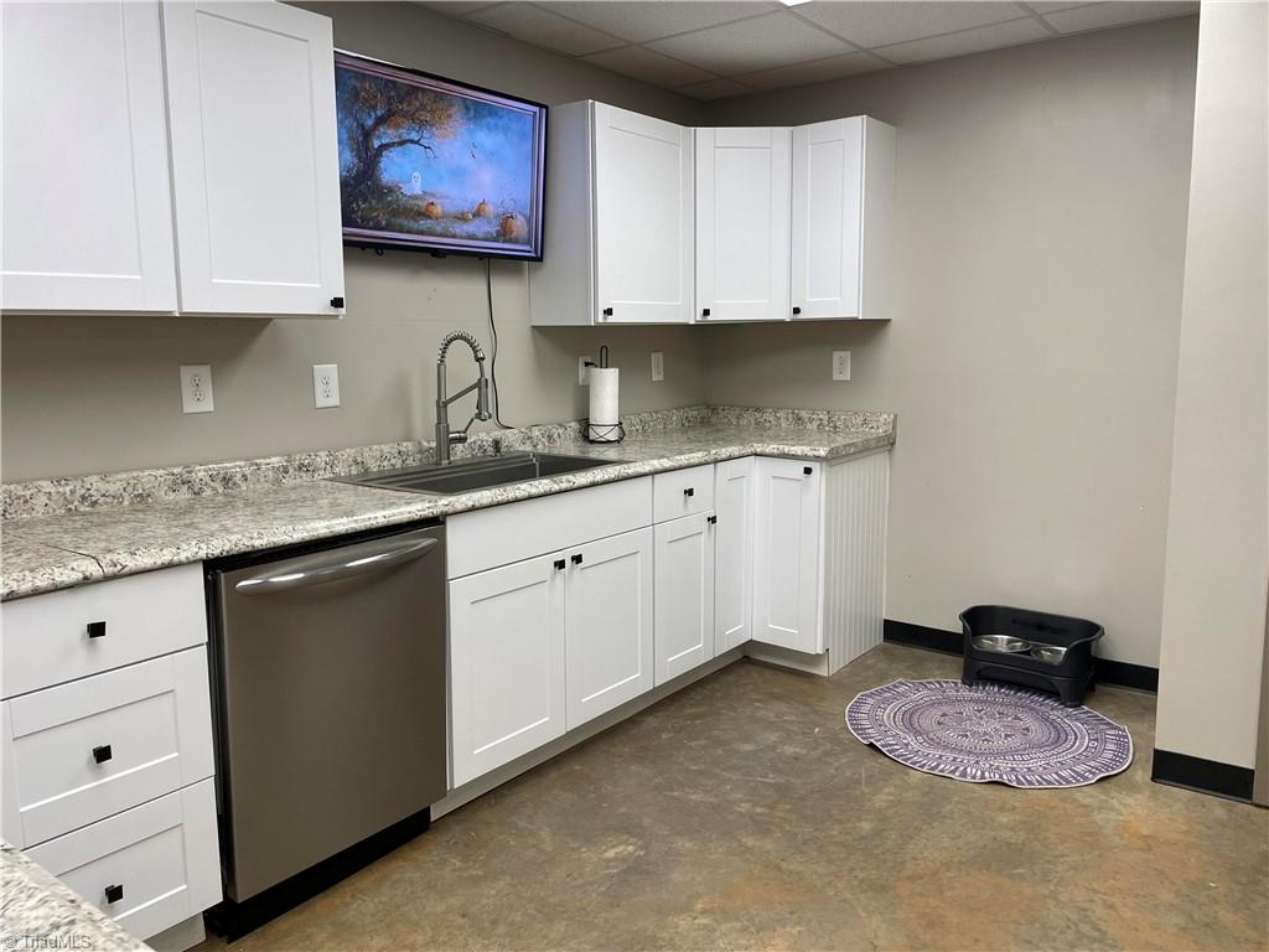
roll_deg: +0.5
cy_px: 476
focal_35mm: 26
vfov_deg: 53.1
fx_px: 953
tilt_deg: -7.9
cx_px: 634
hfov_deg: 67.3
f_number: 1.6
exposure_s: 1/120
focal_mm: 4.2
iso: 100
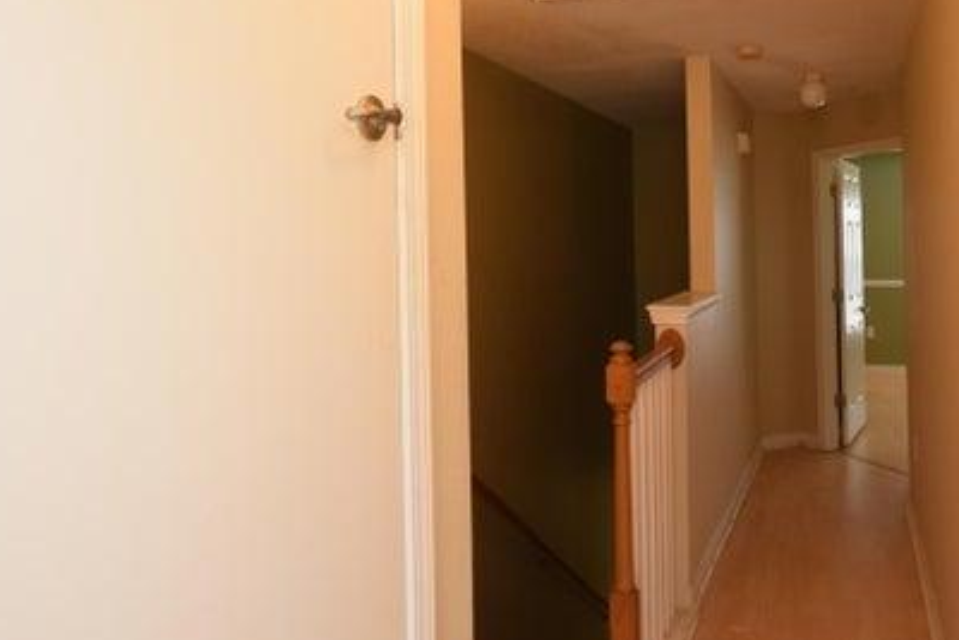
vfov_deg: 47.2
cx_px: 602
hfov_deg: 66.3
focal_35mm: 27
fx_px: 719
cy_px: 216
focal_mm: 10
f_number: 4
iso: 800
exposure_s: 1/60
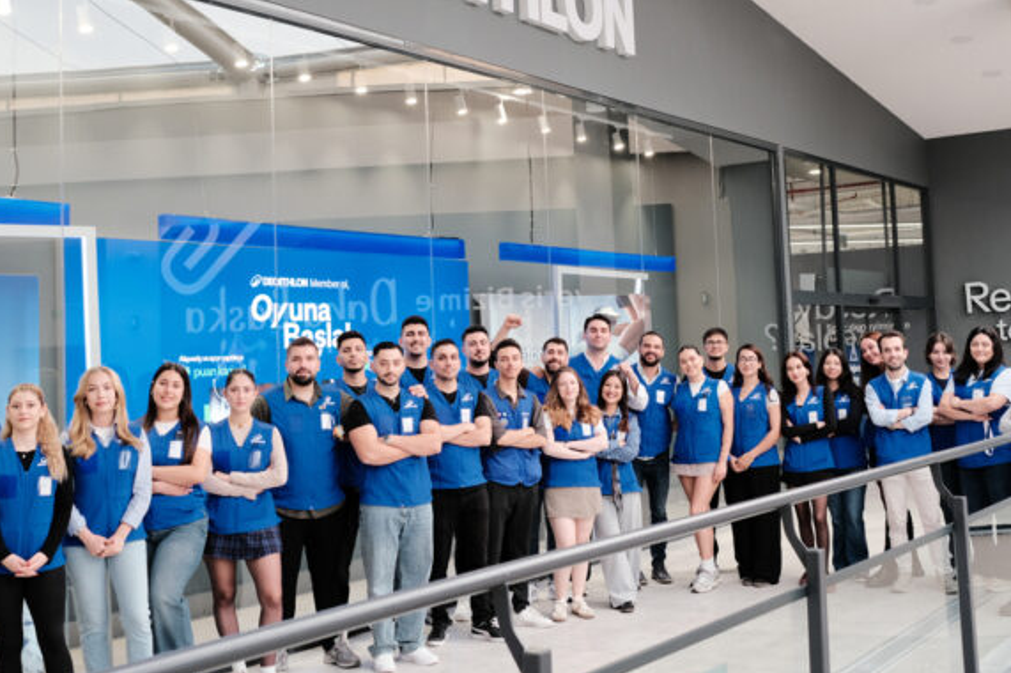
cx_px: 528
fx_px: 1291
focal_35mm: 46
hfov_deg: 42.8
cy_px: 271
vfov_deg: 29.1
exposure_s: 1/125
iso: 640
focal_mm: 23
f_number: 3.2
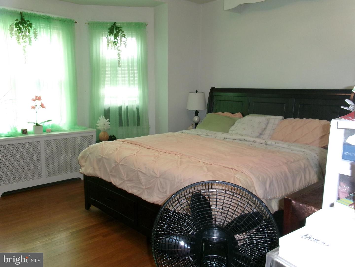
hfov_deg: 63.4
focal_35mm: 28
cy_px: 134
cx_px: 178
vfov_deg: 49.7
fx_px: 287
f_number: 3.9
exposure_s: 1/34
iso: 320
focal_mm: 5.1
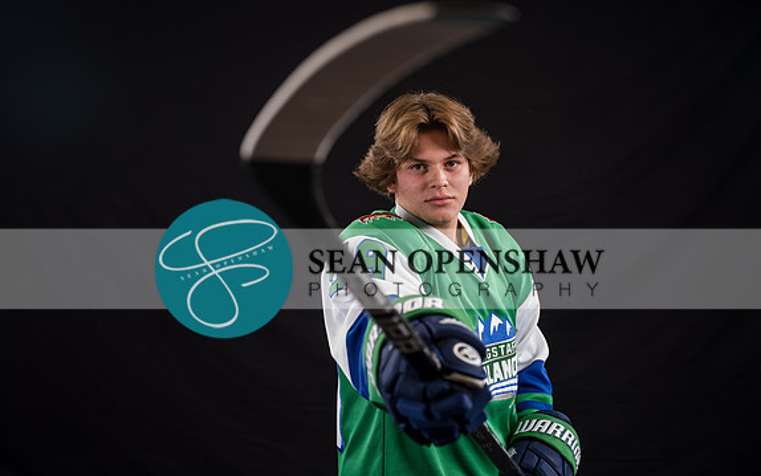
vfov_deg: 25.4
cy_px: 245
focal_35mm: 51
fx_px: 1058
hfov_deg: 39.6
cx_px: 378
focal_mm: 49.5
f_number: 2.8
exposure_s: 1/160
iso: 80
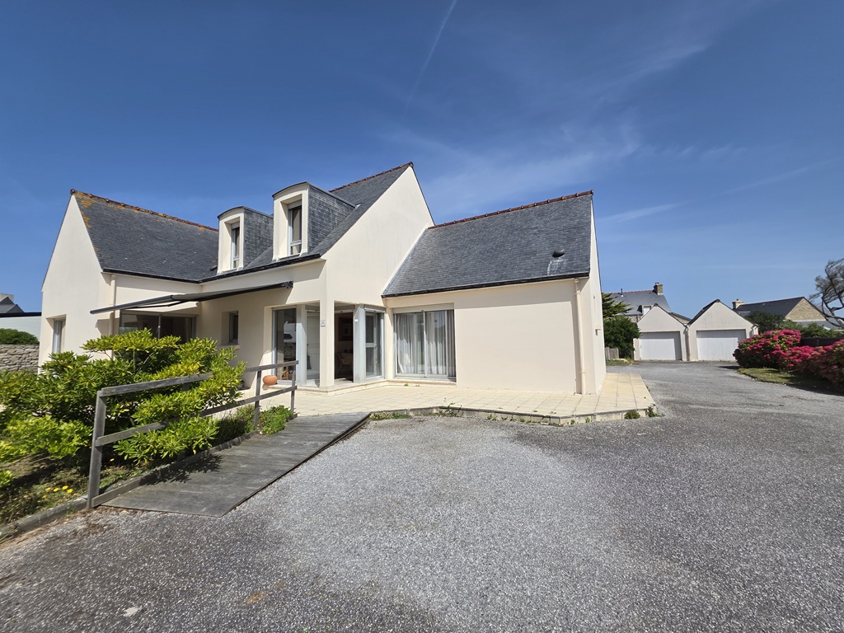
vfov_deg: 89.9
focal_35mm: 13
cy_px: 316
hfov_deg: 106.2
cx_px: 422
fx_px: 317
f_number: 1.9
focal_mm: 2.2
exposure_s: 1/3569
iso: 40
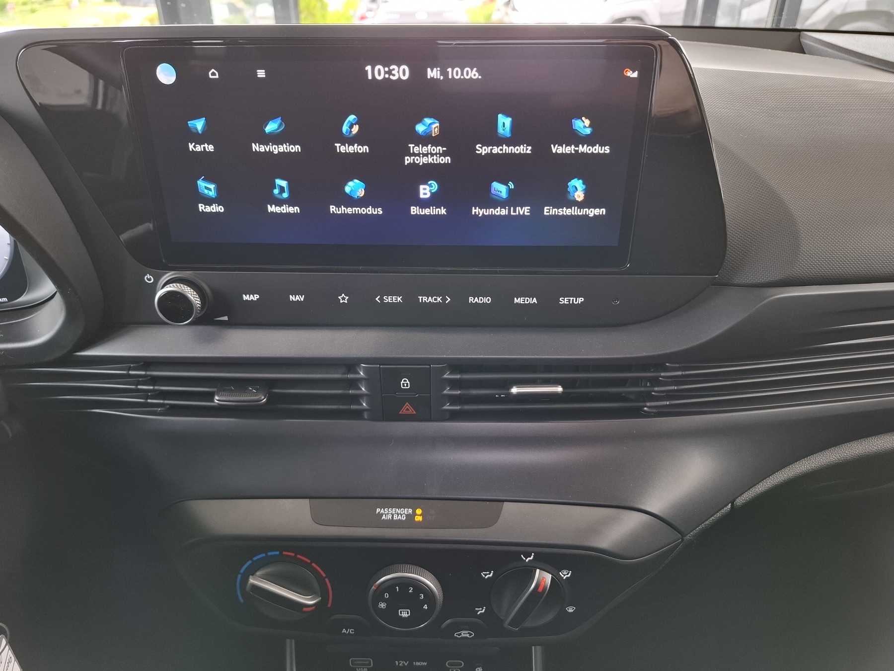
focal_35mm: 23
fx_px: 594
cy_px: 336
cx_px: 447
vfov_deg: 58.9
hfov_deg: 73.9
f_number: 1.8
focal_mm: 5.54
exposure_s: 1/50
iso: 250
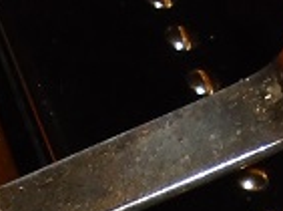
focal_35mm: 162
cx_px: -64
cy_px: 546
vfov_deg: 8.2
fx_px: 1321
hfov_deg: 11.9
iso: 200
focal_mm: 4.6
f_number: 8
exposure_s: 1/30
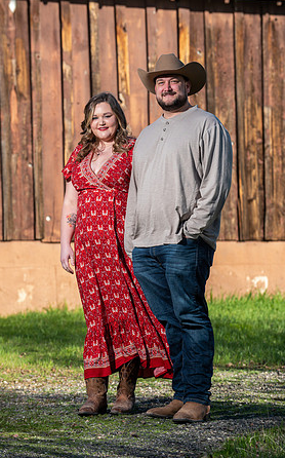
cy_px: 229
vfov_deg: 12.0
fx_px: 2179
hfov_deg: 7.5
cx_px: 153
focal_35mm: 175
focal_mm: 170
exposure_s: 1/250
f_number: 5.6
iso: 160
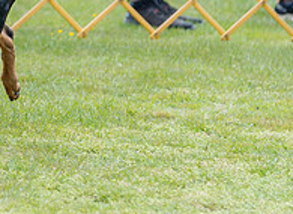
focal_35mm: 583
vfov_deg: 2.5
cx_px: -87
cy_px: -112
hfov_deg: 3.4
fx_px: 4884
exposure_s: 1/800
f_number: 2.8
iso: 100
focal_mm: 143
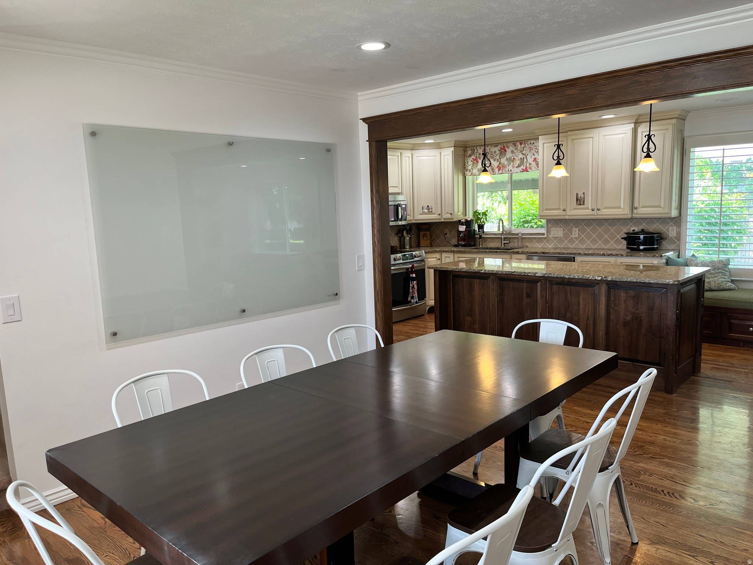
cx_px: 376
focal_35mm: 26
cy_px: 282
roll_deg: +1.7
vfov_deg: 53.1
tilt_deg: -8.7
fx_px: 566
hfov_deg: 67.3
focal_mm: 5.1
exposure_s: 1/120
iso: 100
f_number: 1.6
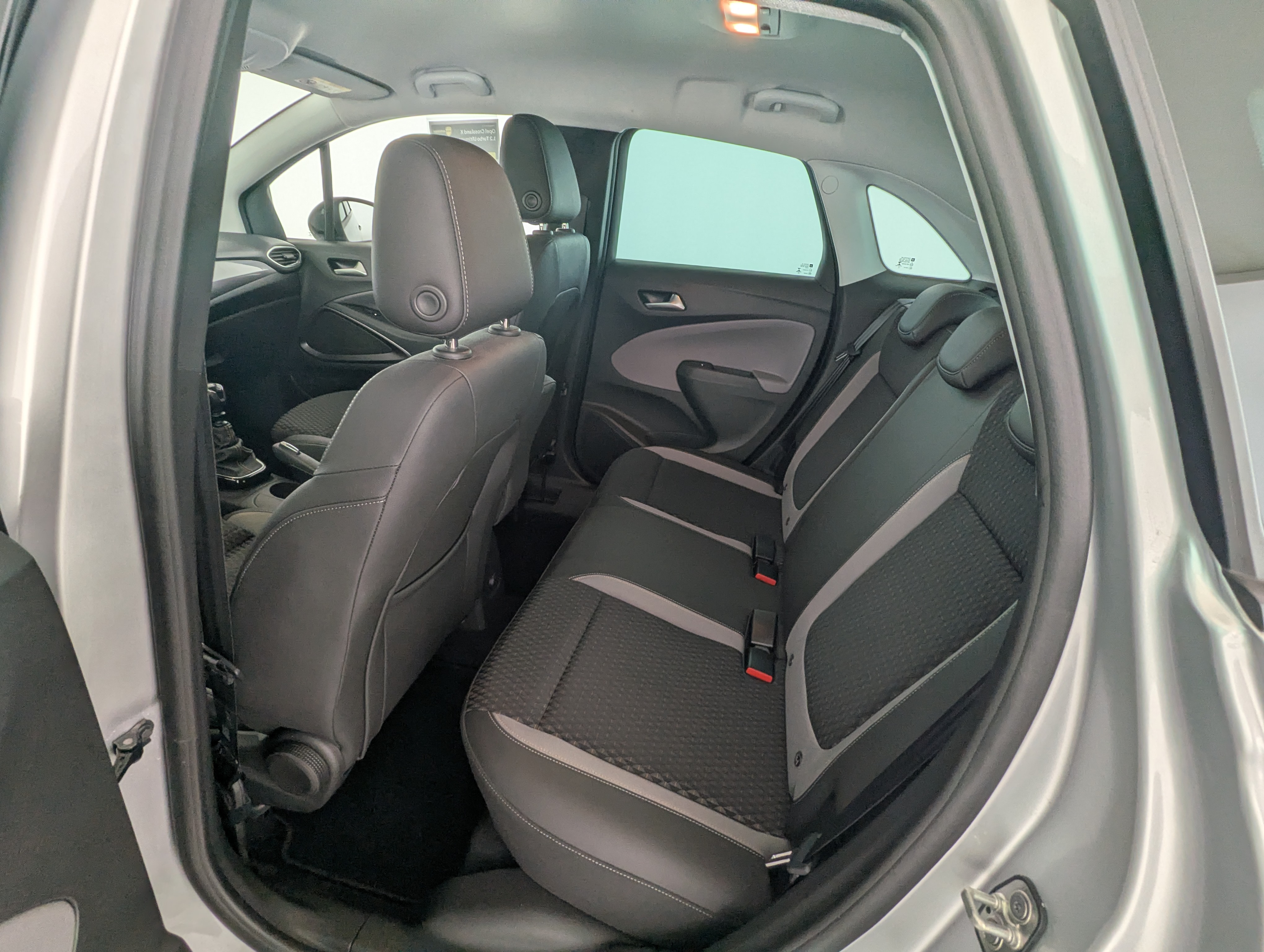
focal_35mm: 16
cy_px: 476
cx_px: 632
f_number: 2.2
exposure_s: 1/75
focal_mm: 2.35
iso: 69
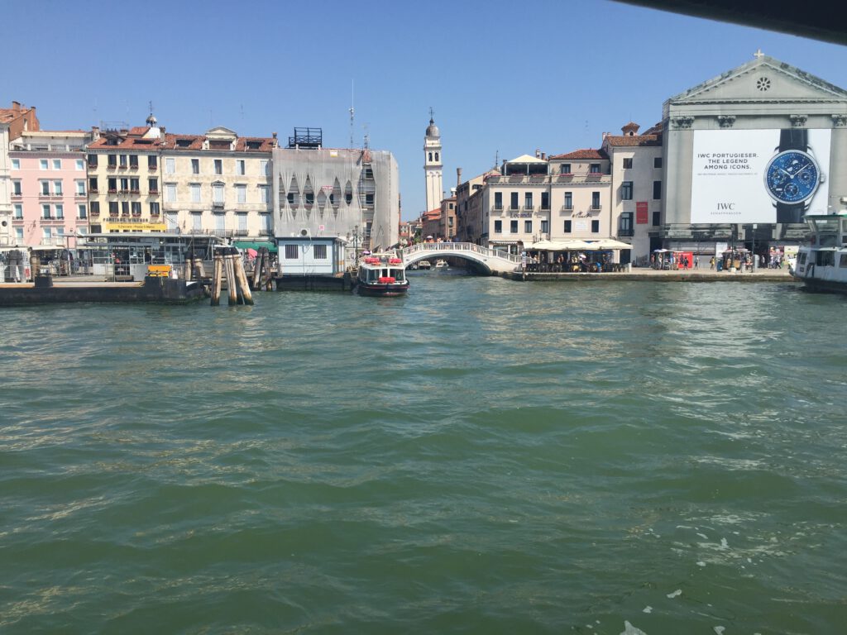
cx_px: 424
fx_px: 710
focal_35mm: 29
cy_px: 318
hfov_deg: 61.7
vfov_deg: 48.2
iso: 32
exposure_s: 1/2198
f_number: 2.2
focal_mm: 4.15
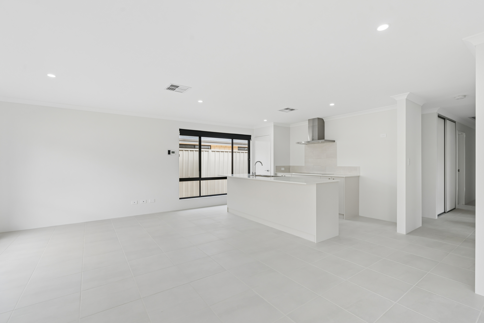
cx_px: 242
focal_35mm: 16
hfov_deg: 96.7
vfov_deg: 73.7
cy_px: 162
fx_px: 215
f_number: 8
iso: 320
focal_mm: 16
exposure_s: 1/80
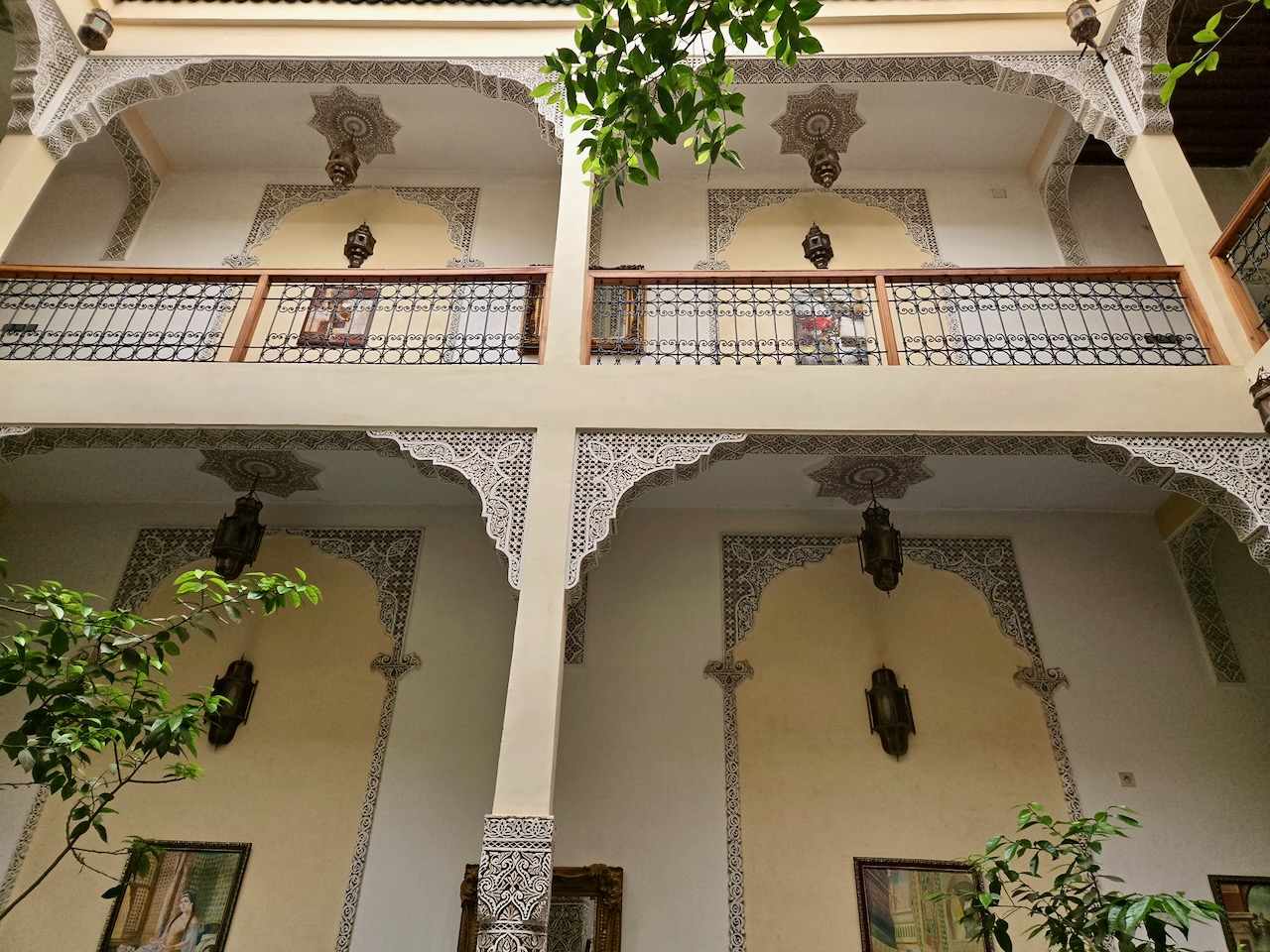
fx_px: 844
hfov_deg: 73.9
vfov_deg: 58.9
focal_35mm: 23
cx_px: 635
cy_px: 476
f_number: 1.8
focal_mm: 5.4
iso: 125
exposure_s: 1/508
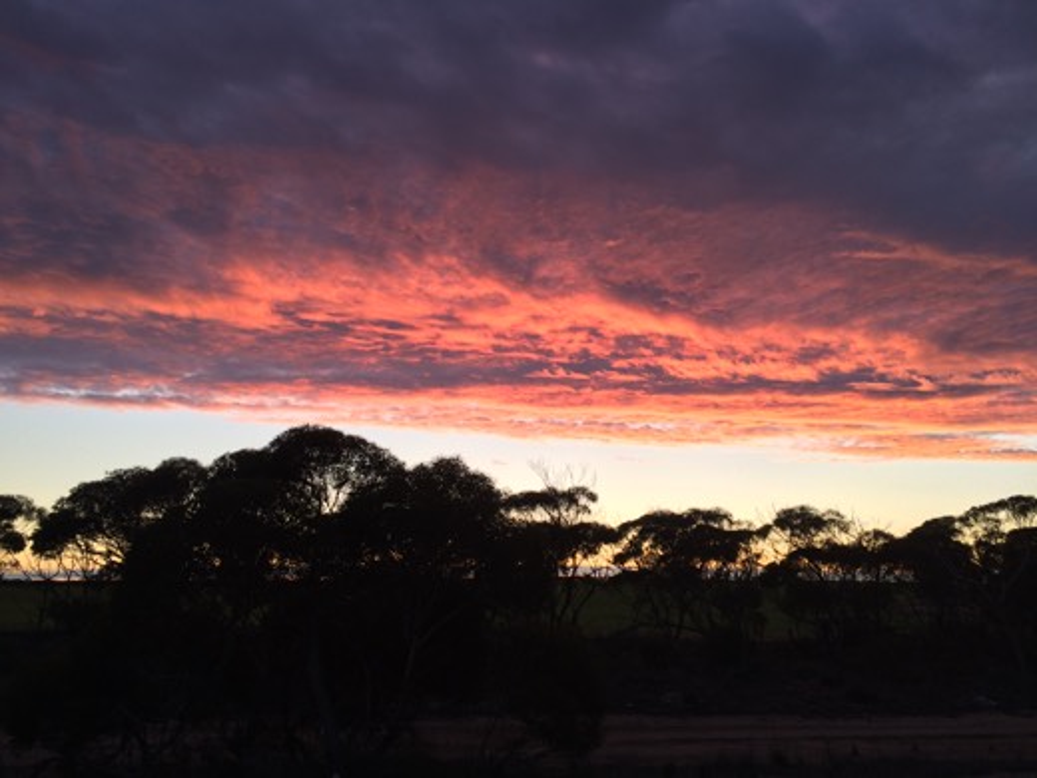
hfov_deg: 61.7
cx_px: 518
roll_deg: +1.8
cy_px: 389
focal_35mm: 29
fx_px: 869
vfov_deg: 48.2
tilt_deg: +13.8
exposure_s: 1/120
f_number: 2.2
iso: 40
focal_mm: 4.15
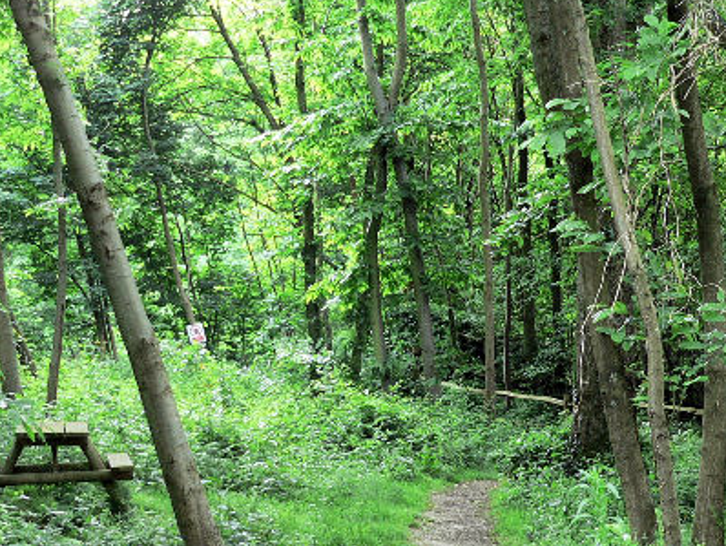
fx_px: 1721
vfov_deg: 18.0
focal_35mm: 82
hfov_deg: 23.8
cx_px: 378
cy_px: 369
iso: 200
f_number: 2.8
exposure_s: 1/60
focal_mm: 8.5
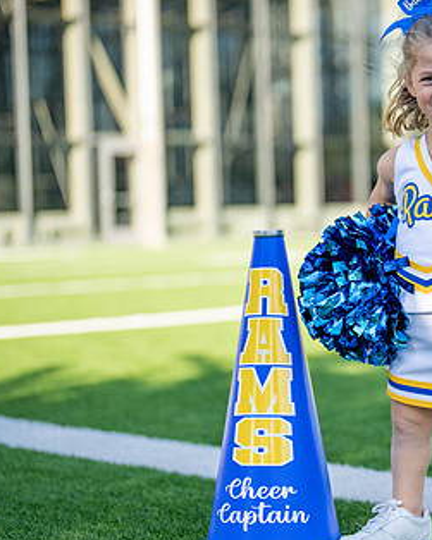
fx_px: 1567
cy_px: 272
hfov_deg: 15.3
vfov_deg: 19.6
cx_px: 471
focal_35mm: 98
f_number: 1.2
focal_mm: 50
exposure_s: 1/3200
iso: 100
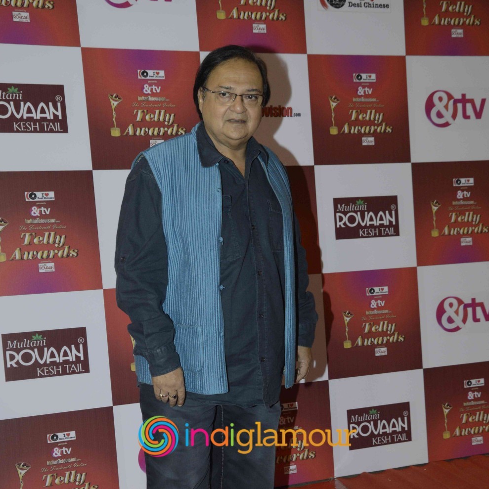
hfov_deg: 27.7
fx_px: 991
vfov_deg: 27.5
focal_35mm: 62
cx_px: 247
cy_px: 338
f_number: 8
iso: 800
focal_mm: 32
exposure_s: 1/160
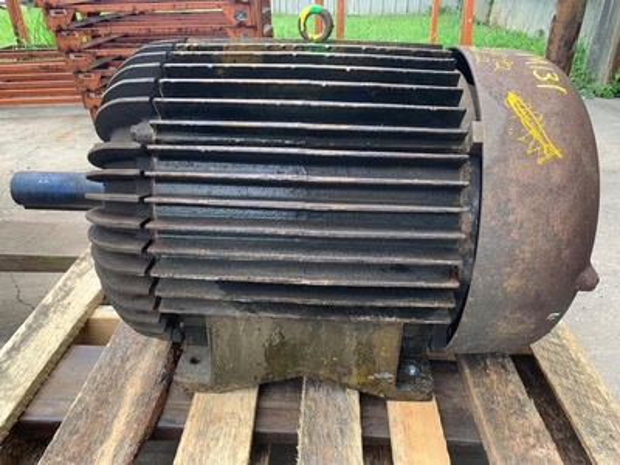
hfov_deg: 67.3
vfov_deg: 53.1
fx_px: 466
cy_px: 232
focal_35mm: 26
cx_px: 310
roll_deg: -0.2
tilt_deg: -28.0
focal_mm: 4.25
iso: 25
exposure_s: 1/184
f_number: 1.8
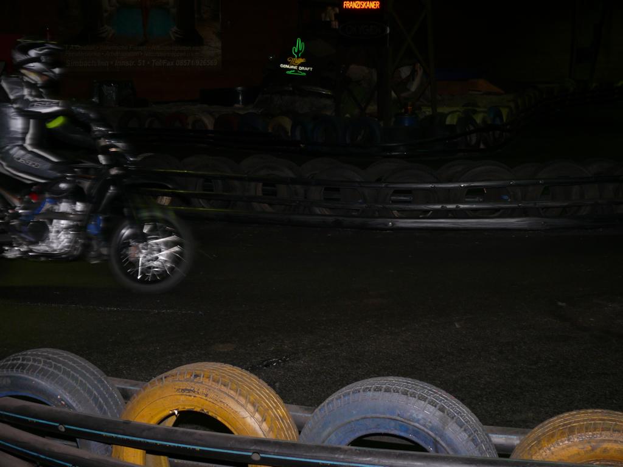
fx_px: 1008
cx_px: 312
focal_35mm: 56
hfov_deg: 34.3
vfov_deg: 26.1
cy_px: 234
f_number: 3.2
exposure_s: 1/30
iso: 100
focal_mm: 11.8
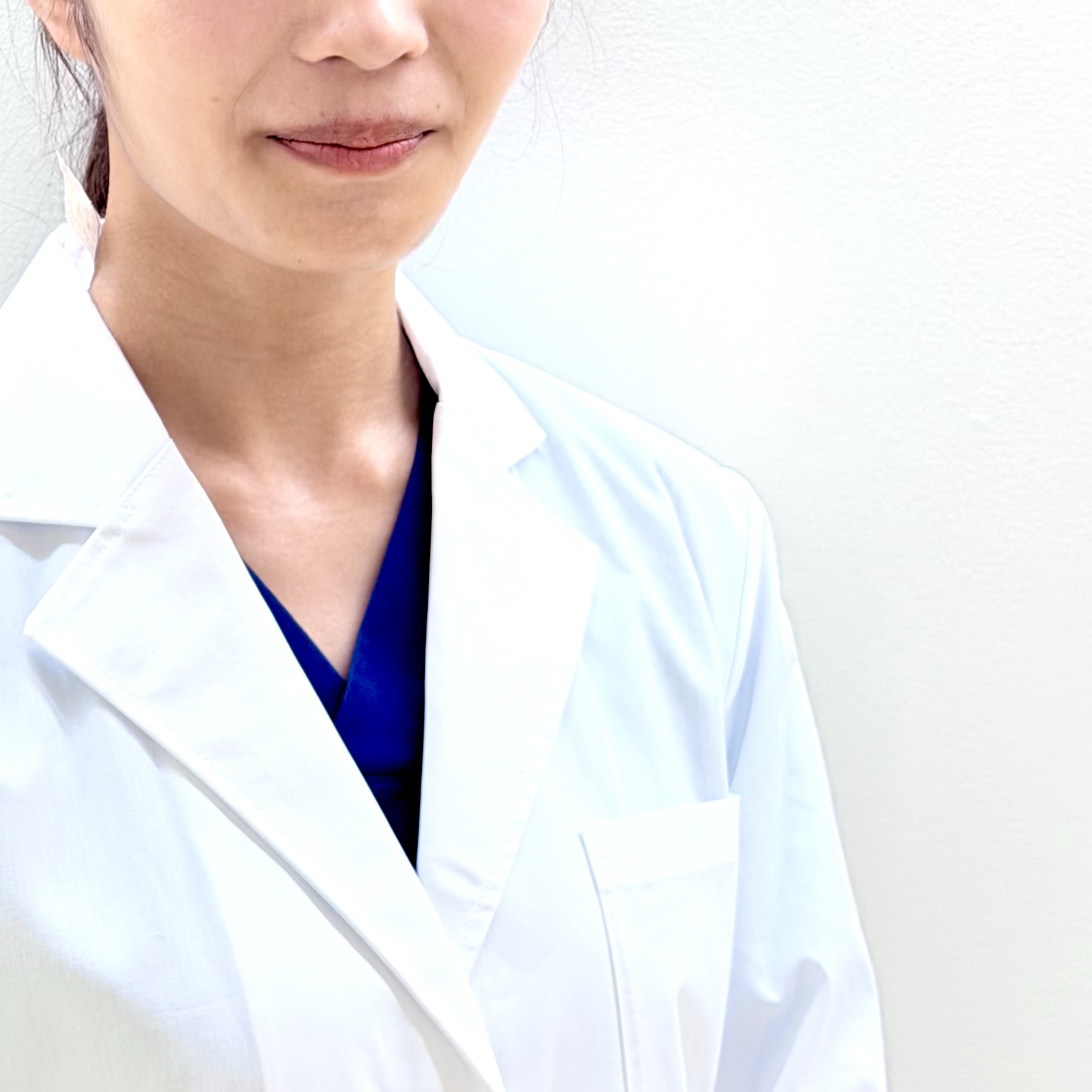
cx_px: 317
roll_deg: -0.8
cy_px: 320
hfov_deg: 18.8
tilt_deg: -11.6
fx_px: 3284
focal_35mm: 92
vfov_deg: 18.8
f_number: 1.78
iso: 50
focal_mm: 6.76
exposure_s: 1/50
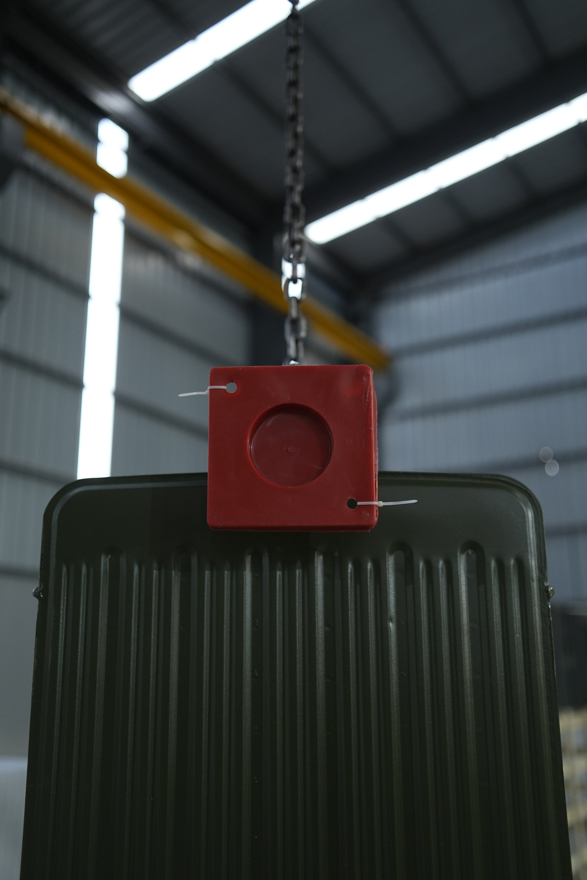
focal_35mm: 35
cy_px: 440
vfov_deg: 54.4
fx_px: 856
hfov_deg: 37.9
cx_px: 294
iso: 1250
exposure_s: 1/200
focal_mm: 35
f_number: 2
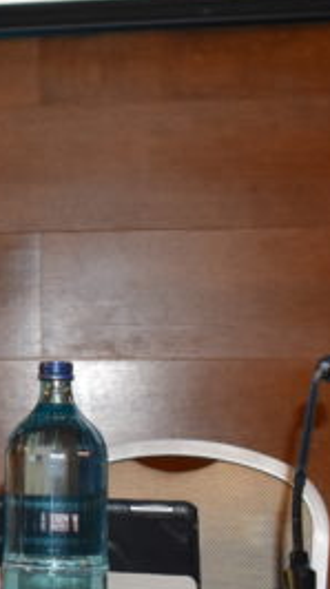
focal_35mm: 105
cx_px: -452
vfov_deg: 20.5
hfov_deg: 10.1
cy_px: 343
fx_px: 1631
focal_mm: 23
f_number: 5.6
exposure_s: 1/125
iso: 800
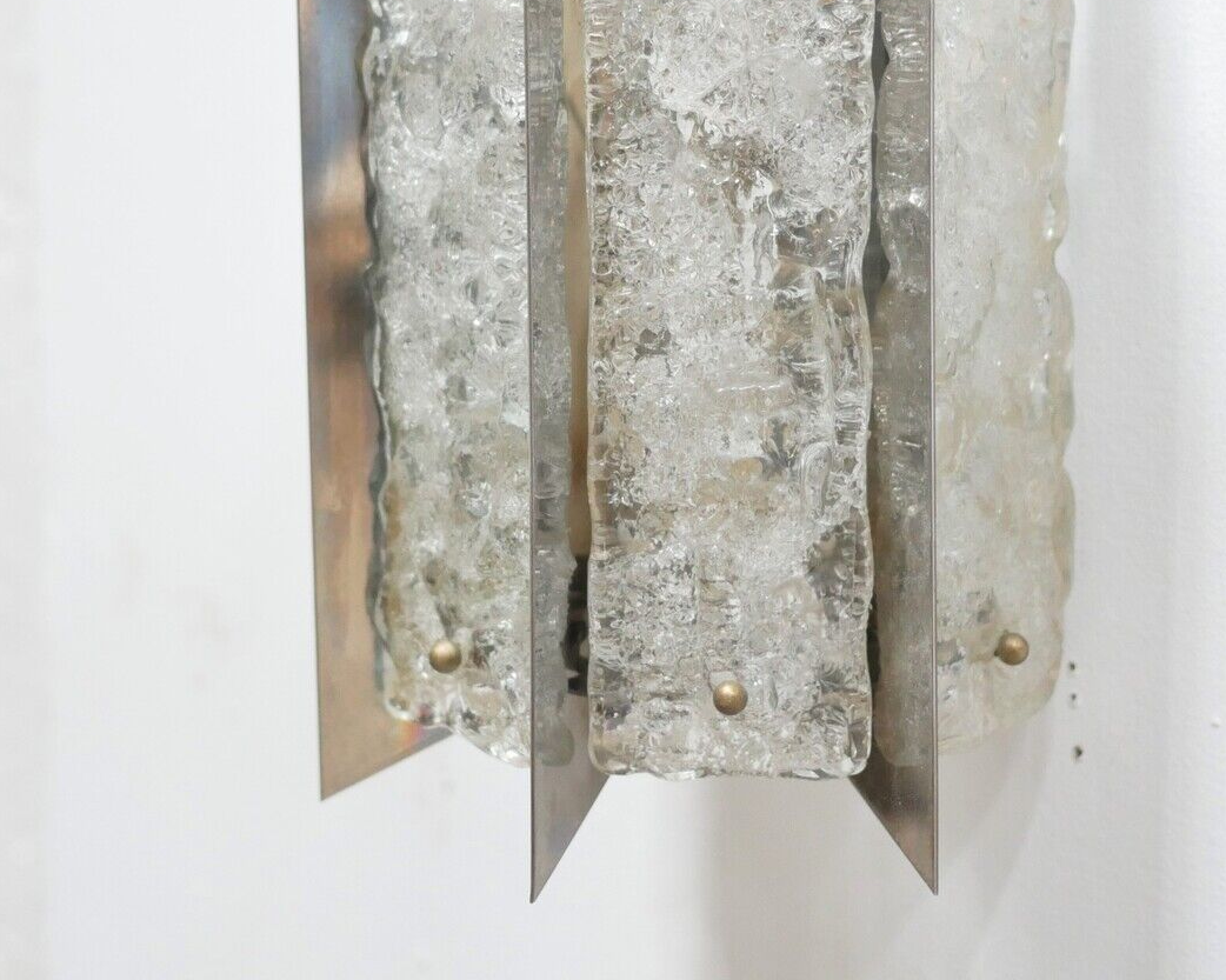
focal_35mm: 75
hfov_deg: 25.4
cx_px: 665
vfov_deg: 20.2
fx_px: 2721
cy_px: 169
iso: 1000
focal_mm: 20
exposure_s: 1/60
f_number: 1.7
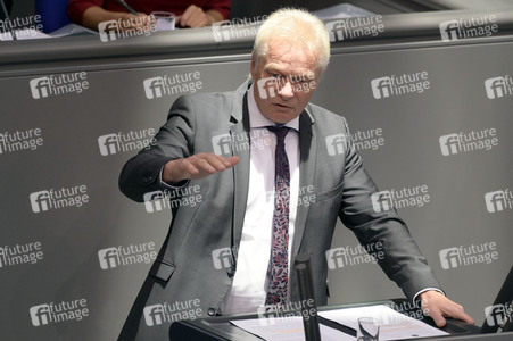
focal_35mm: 440
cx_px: 256
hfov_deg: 4.7
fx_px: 6265
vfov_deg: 3.1
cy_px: 170
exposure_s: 1/800
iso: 8000
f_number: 5.6
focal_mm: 440
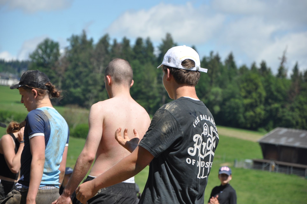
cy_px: 102
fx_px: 1342
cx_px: 154
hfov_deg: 13.1
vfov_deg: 8.7
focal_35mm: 158
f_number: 6.3
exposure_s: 1/1600
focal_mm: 105
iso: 400
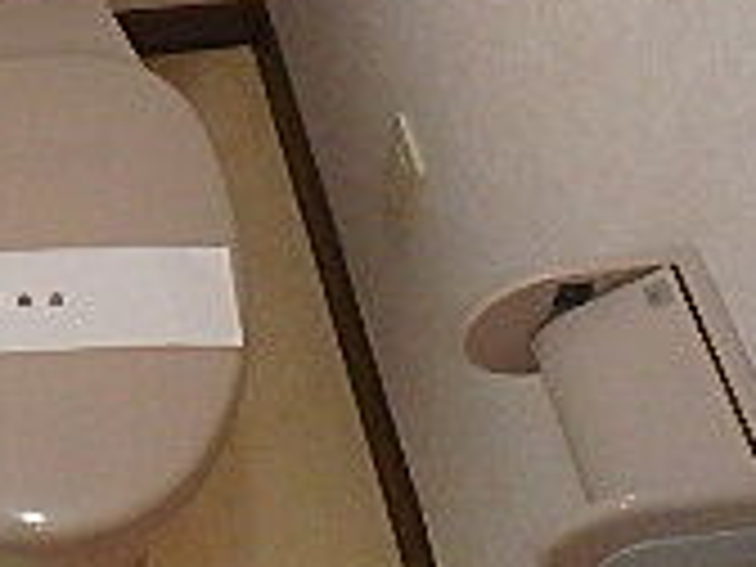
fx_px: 1747
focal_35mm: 80
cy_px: -68
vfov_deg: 17.7
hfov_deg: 23.3
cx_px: -14
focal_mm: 3.7
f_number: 3.5
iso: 800
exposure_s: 1/30
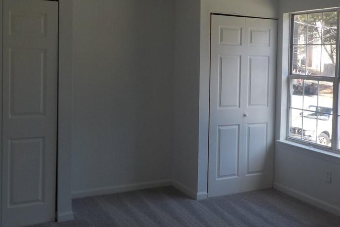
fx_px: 425
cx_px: 238
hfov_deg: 42.7
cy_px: 83
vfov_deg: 29.7
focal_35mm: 45
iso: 125
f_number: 3.3
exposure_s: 1/160
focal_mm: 4.1
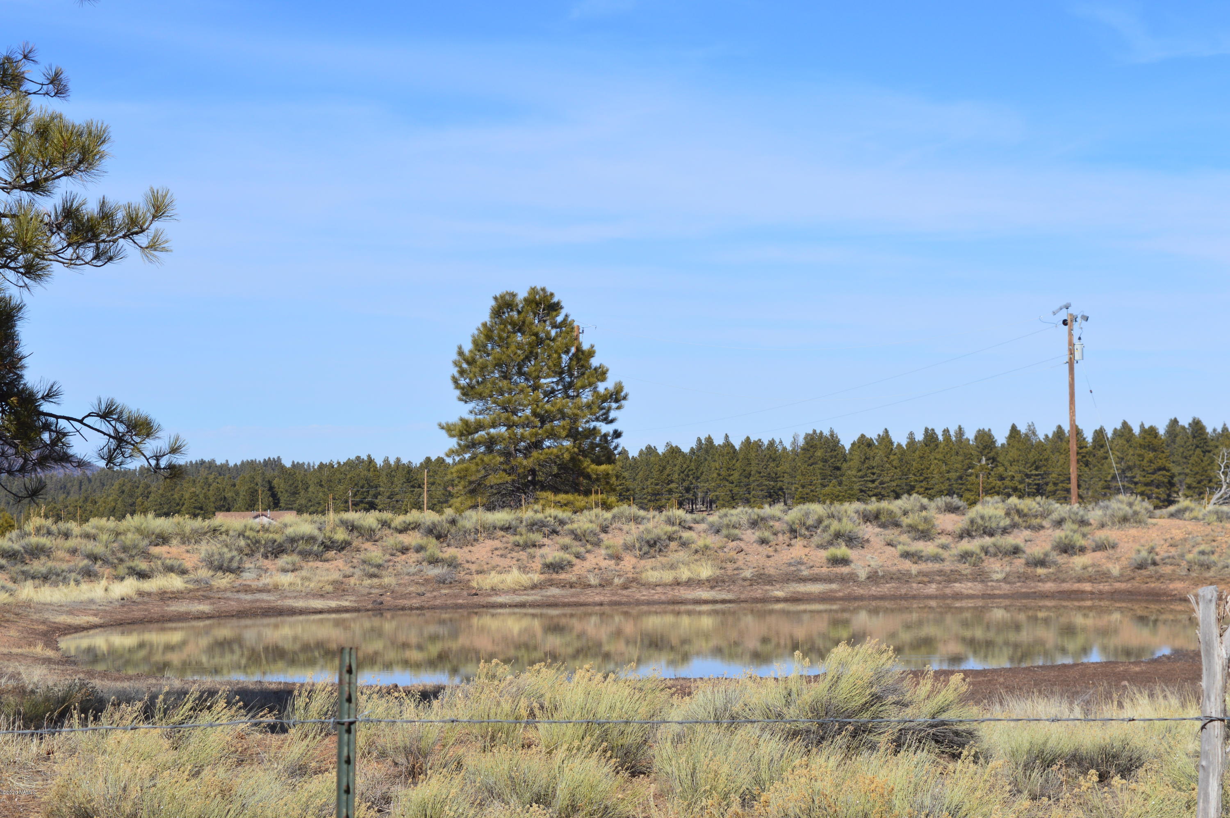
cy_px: 409
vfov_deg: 18.9
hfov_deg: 28.1
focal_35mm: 72
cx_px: 615
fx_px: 2458
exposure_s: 1/500
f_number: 11
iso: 220
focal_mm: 48
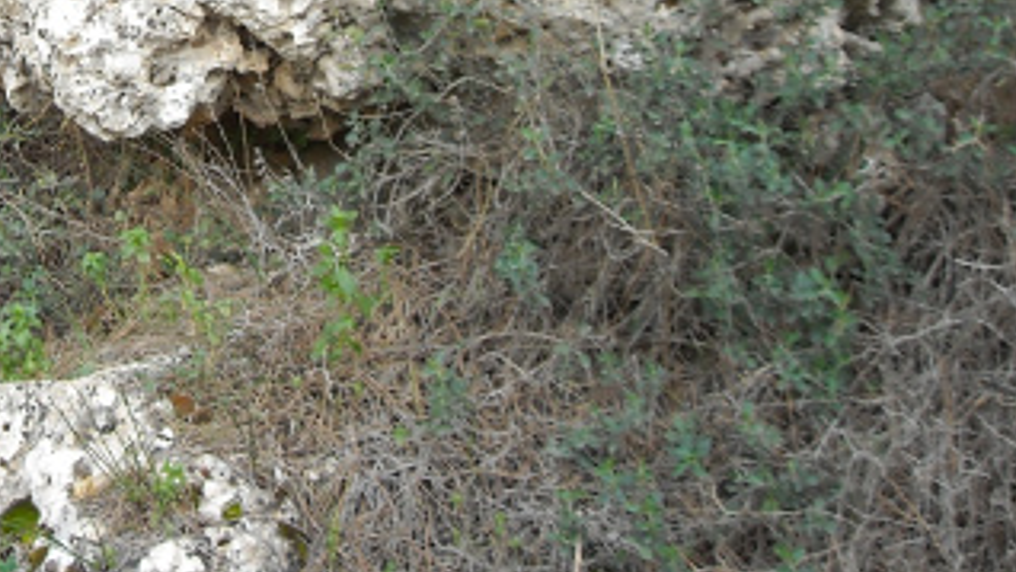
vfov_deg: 13.8
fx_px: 2263
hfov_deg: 24.1
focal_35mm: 84
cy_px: -193
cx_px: -26
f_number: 2.8
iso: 64
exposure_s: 1/176
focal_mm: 5.7
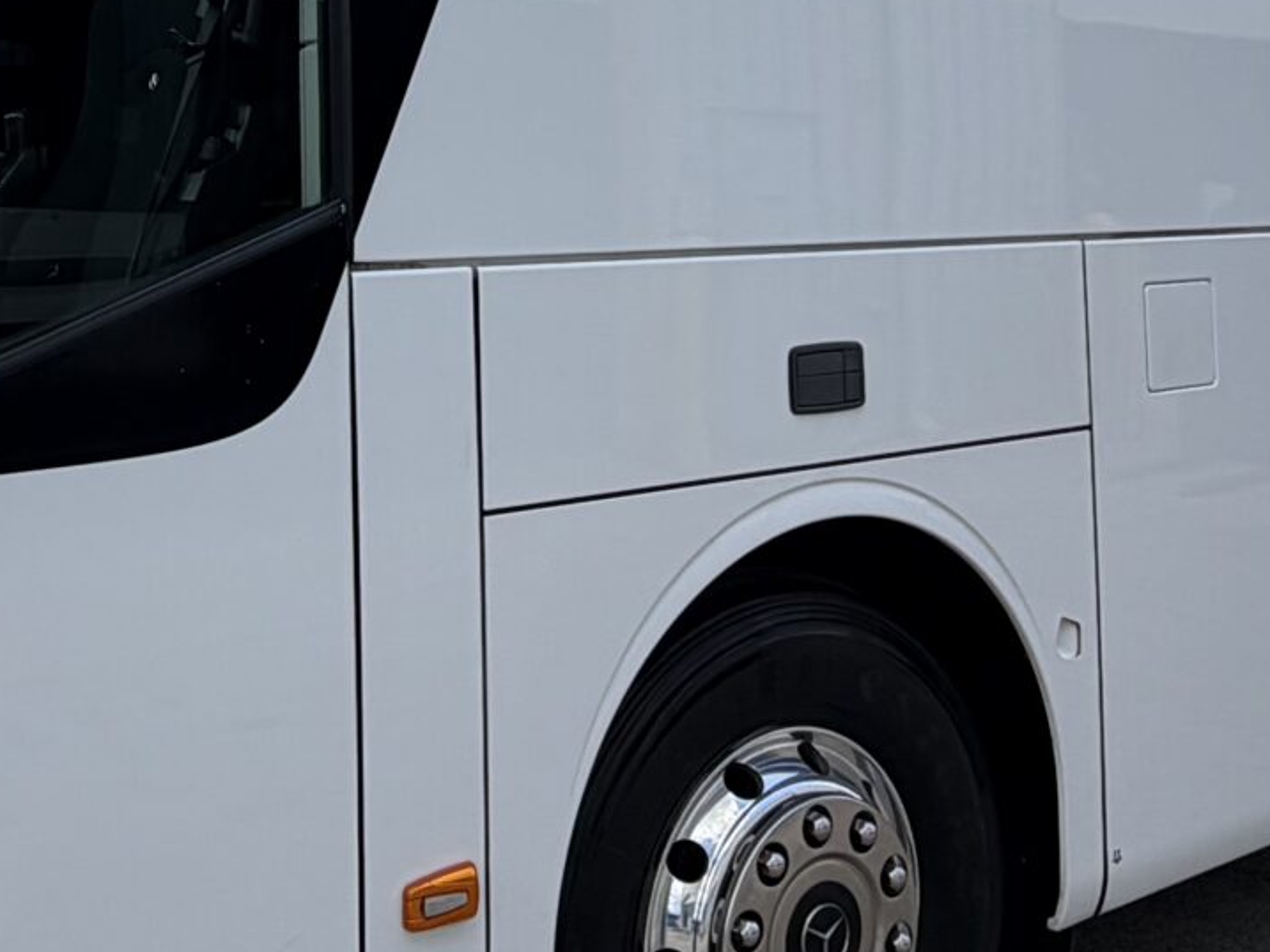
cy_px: 65
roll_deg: +0.7
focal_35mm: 50
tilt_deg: +6.9
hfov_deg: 38.0
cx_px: 485
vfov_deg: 27.9
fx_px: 1835
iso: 25
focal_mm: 2.22
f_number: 2.2
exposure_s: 1/820
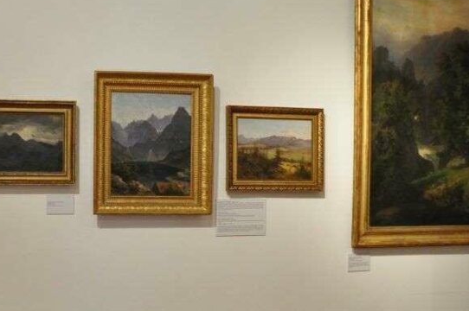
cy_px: 208
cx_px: 129
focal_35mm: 48
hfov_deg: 40.2
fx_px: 625
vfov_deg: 27.8
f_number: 4.5
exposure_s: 1/80
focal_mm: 18
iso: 2000
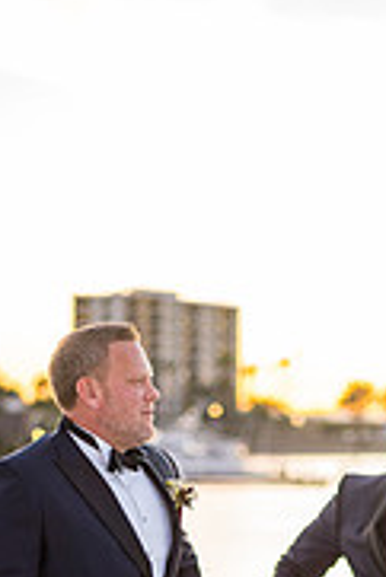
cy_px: 590
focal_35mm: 124
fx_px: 1990
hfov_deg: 11.1
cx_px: 271
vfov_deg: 16.1
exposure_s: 1/250
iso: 320
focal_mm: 50
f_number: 1.4
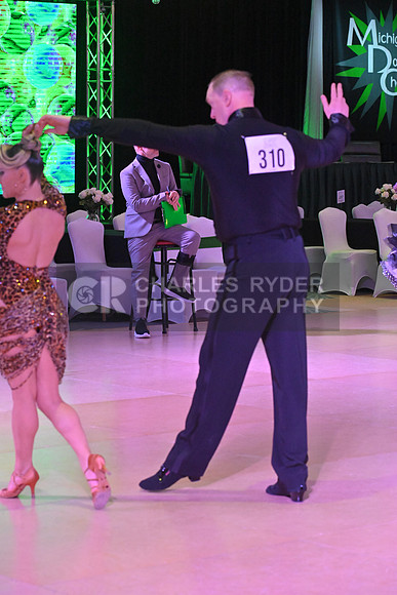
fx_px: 1818
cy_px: 298
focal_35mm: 110
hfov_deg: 12.5
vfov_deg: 18.6
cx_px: 198
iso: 8000
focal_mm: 110
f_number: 6.3
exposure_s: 1/400
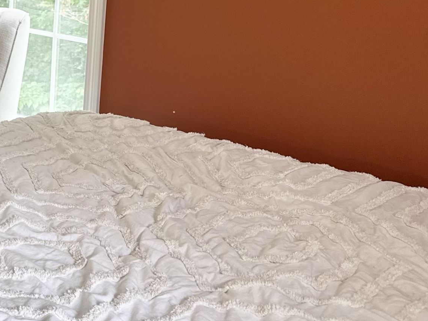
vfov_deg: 22.1
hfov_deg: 26.1
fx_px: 804
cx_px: -104
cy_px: 40
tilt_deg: -10.0
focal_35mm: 65
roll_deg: -1.1
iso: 100
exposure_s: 1/120
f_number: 1.78
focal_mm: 6.76
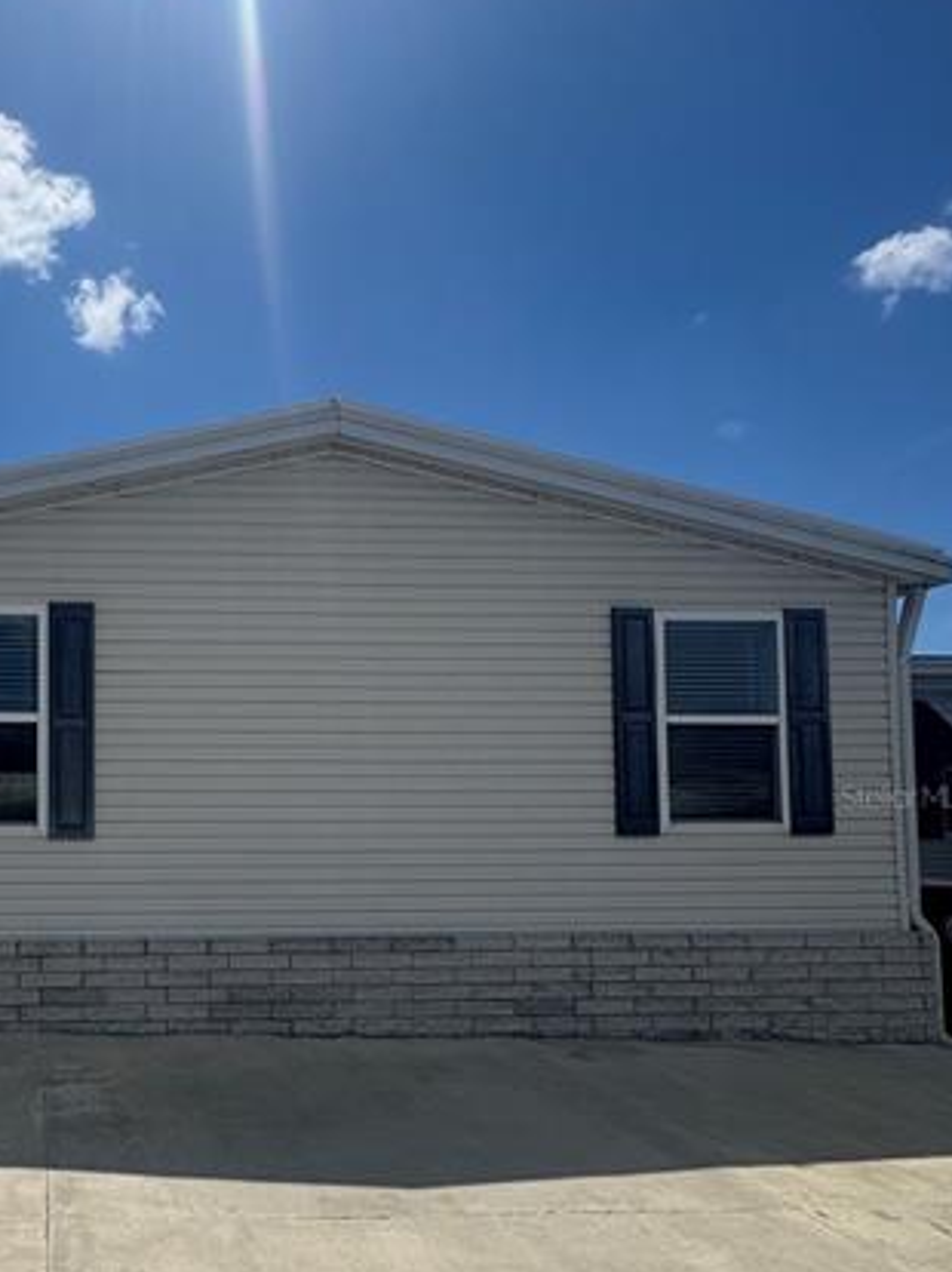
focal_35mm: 26
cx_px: 95
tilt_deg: +3.2
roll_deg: +0.2
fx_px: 954
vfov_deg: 66.3
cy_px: 796
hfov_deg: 47.6
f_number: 2.2
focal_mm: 2.22
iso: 50
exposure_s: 1/3106
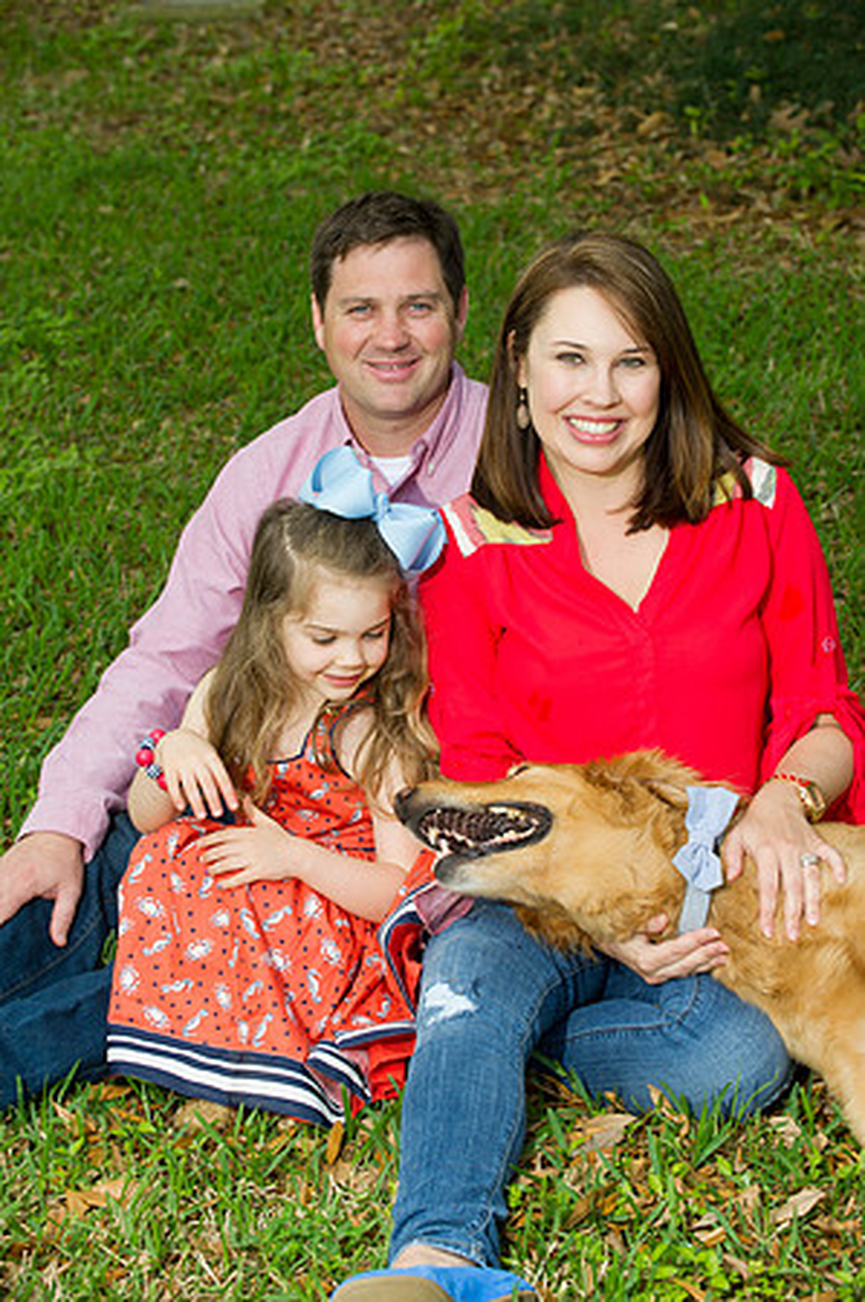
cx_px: 432
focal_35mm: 98
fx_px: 3540
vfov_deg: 20.8
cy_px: 651
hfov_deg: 13.9
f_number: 5.6
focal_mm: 98
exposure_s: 1/160
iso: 400
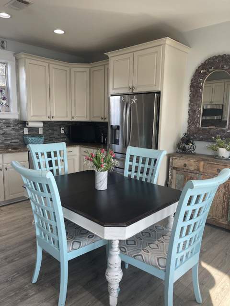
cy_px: 153
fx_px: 230
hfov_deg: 53.1
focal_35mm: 26
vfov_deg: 67.3
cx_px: 115
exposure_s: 1/120
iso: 64
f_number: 1.6
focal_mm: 5.1
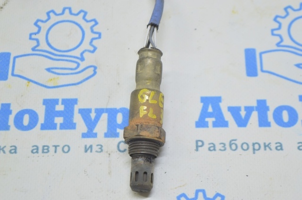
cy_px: 100
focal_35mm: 82
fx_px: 691
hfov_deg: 24.6
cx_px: 151
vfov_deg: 16.5
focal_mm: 55
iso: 400
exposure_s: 1/20
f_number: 5.6
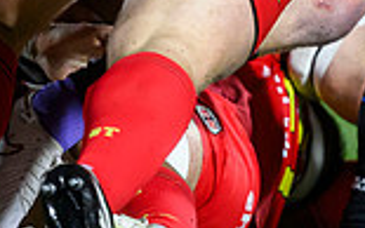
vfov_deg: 0.8
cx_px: 430
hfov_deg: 1.2
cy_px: -208
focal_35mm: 1750
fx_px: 17414
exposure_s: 1/2000
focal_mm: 400
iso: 5000
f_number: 3.2
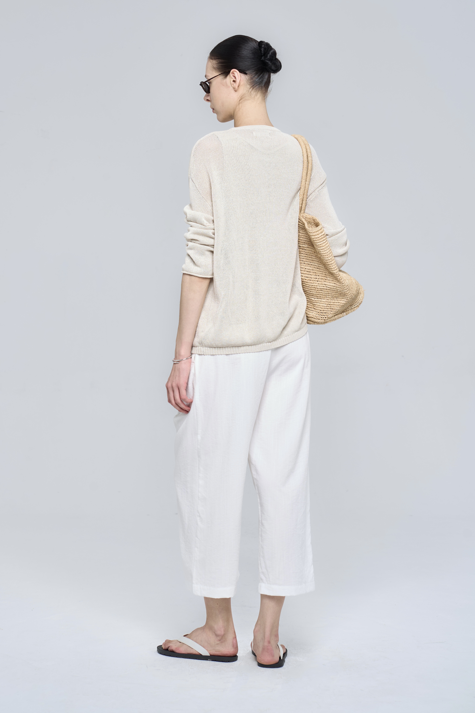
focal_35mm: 85
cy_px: 356
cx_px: 238
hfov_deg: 16.1
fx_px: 1682
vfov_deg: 23.9
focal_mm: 85
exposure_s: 1/125
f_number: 8
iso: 200
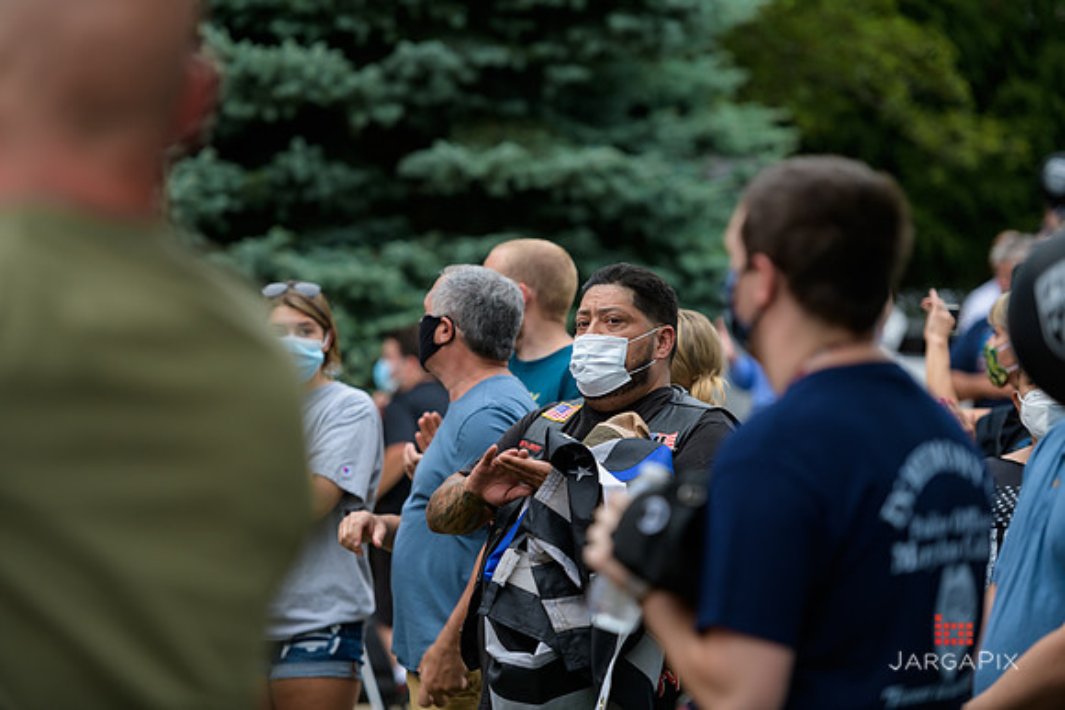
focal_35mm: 145
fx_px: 4290
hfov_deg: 14.2
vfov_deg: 9.5
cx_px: 532
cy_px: 355
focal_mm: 145
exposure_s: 1/200
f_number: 3.2
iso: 200
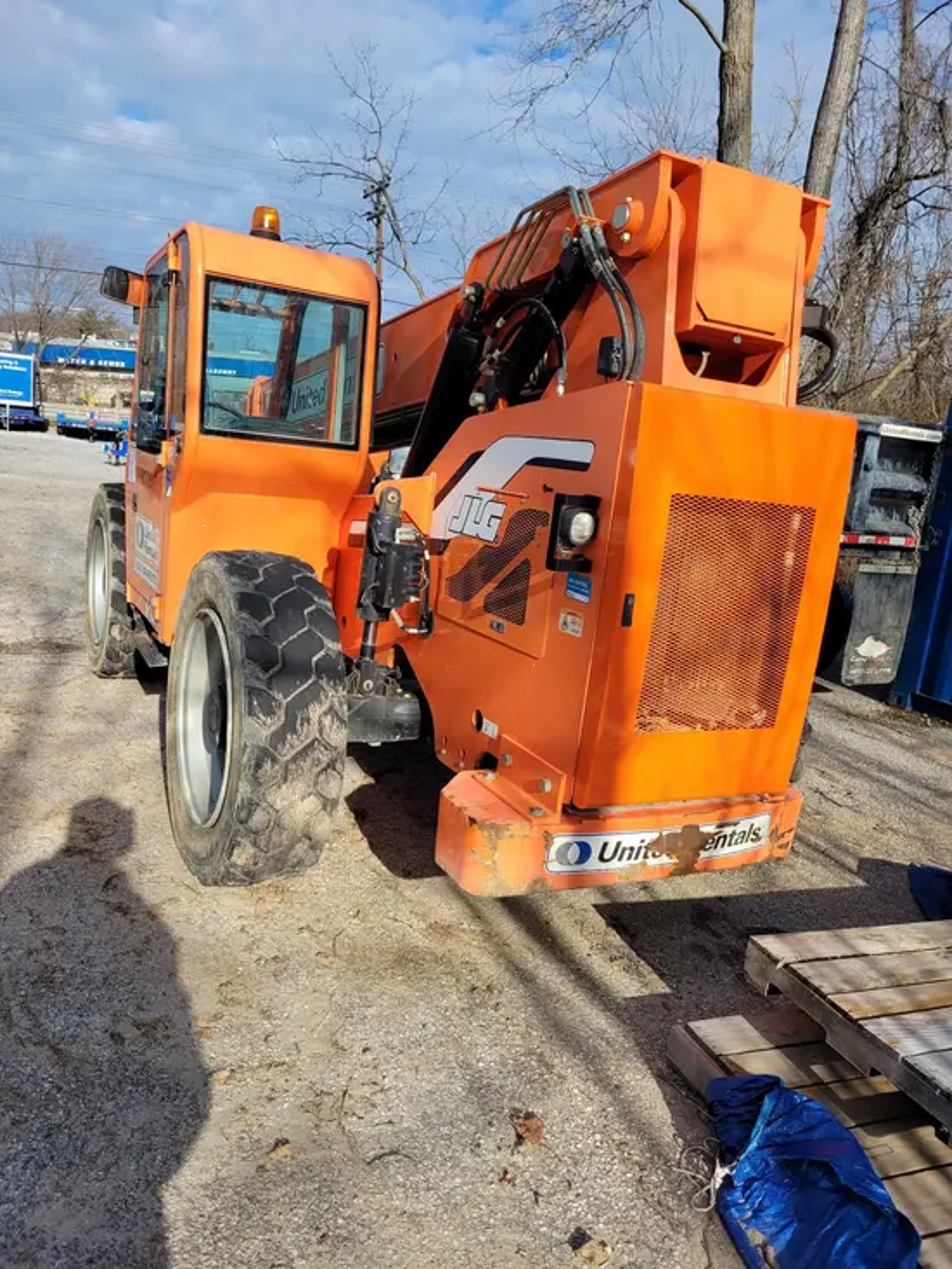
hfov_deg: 53.1
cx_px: 476
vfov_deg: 67.3
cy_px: 634
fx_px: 953
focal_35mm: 26
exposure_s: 1/2308
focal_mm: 5.4
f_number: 1.8
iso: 40
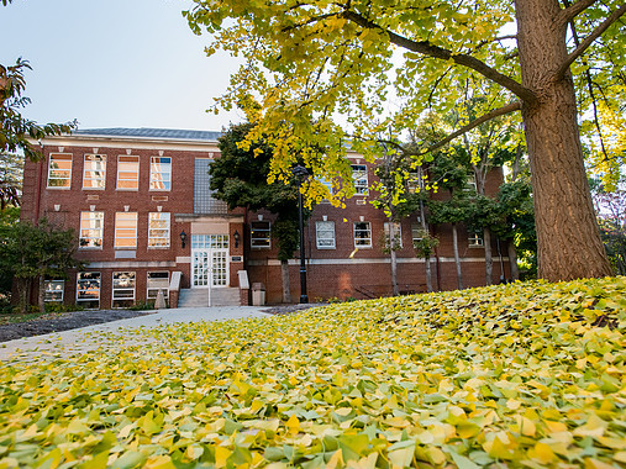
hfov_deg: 76.4
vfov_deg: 61.1
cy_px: 238
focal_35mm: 22
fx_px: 398
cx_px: 309
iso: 1000
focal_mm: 20
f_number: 5
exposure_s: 1/250
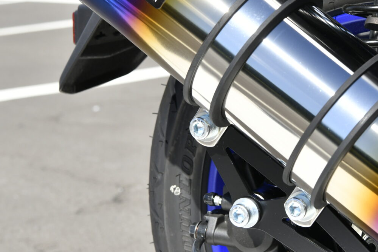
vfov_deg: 11.4
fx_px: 1260
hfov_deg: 16.9
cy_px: 81
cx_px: 324
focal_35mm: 120
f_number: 10
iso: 640
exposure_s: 1/1000
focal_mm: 60
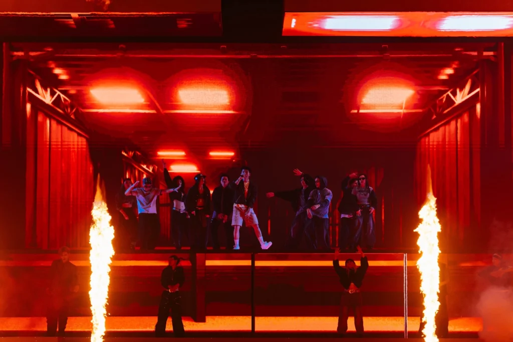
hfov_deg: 14.6
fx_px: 2000
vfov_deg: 9.8
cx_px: 256
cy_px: 171
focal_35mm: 140
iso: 500
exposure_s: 1/500
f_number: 2.8
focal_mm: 140.4
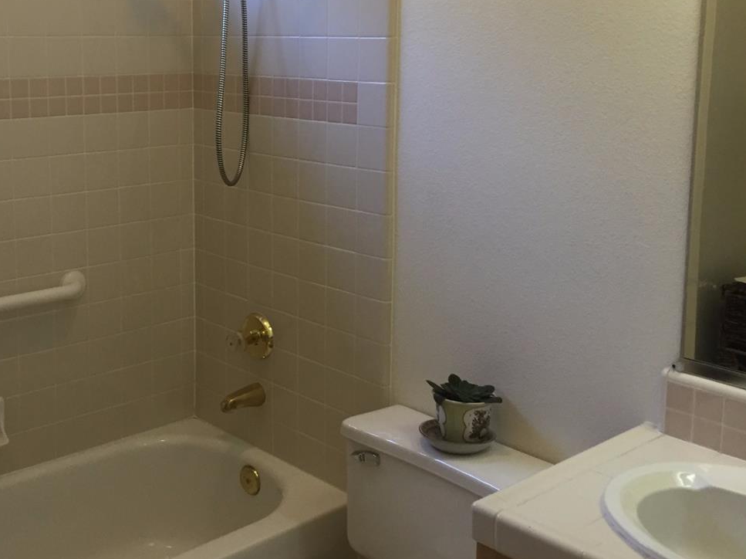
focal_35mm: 45
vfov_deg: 31.8
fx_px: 969
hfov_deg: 41.6
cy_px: 169
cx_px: 248
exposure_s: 1/30
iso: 125
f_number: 2.2
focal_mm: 4.15
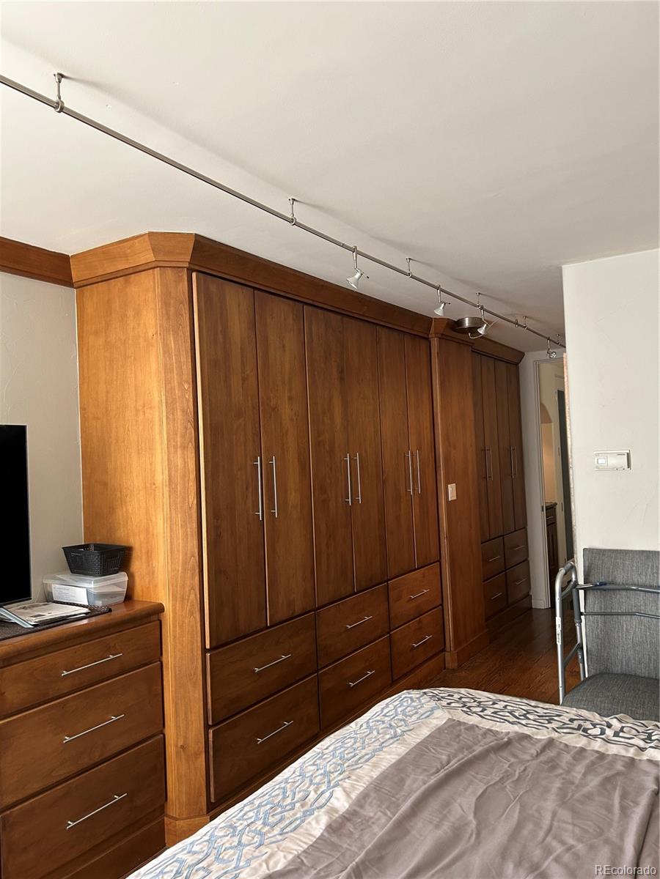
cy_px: 440
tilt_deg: +4.8
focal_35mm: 26
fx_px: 661
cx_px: 330
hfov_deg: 53.1
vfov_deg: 67.3
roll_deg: +3.2
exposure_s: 1/63
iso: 125
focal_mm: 5.7
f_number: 1.5
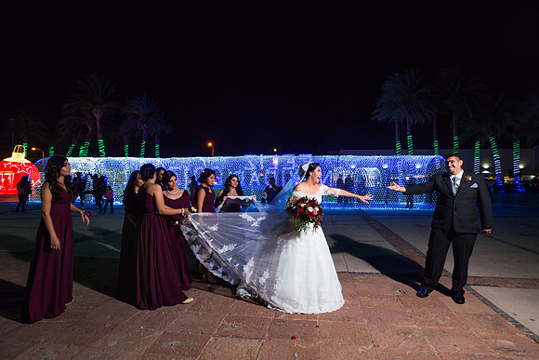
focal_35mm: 18
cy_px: 173
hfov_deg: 90.2
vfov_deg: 67.6
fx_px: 268
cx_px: 280
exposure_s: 1/40
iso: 1600
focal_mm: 17
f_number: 3.5
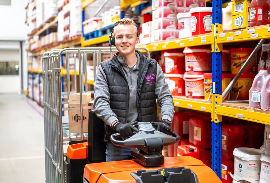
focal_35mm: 53
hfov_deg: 37.0
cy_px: 86
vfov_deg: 25.5
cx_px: 125
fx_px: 403
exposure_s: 1/800
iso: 5000
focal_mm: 50
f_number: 1.8
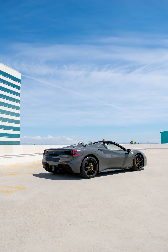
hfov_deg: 43.6
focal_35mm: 30
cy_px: 126
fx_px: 210
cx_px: 84
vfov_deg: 61.9
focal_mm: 20
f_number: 8
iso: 400
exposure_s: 1/2000
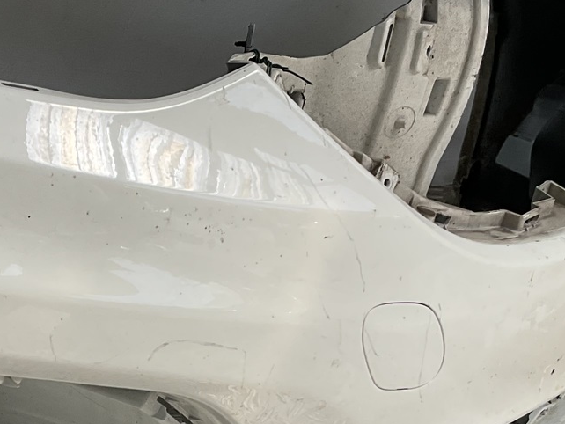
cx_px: -4
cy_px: 347
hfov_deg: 20.8
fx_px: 1486
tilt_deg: -18.7
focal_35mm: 91
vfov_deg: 16.1
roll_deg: -0.8
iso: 16
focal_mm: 3
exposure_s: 1/1035
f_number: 1.8
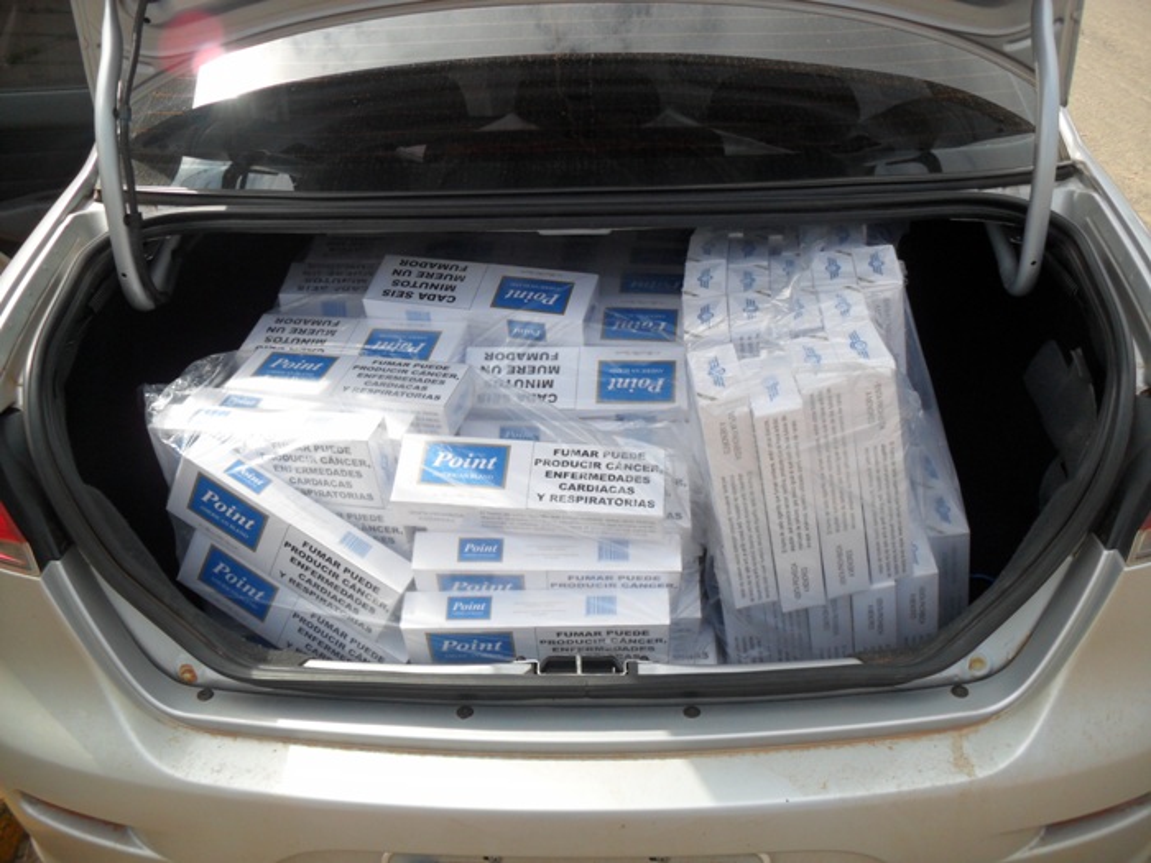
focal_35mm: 35
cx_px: 576
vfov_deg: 40.7
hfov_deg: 52.6
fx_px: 1164
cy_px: 432
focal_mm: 6.3
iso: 80
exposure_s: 1/180
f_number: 7.6
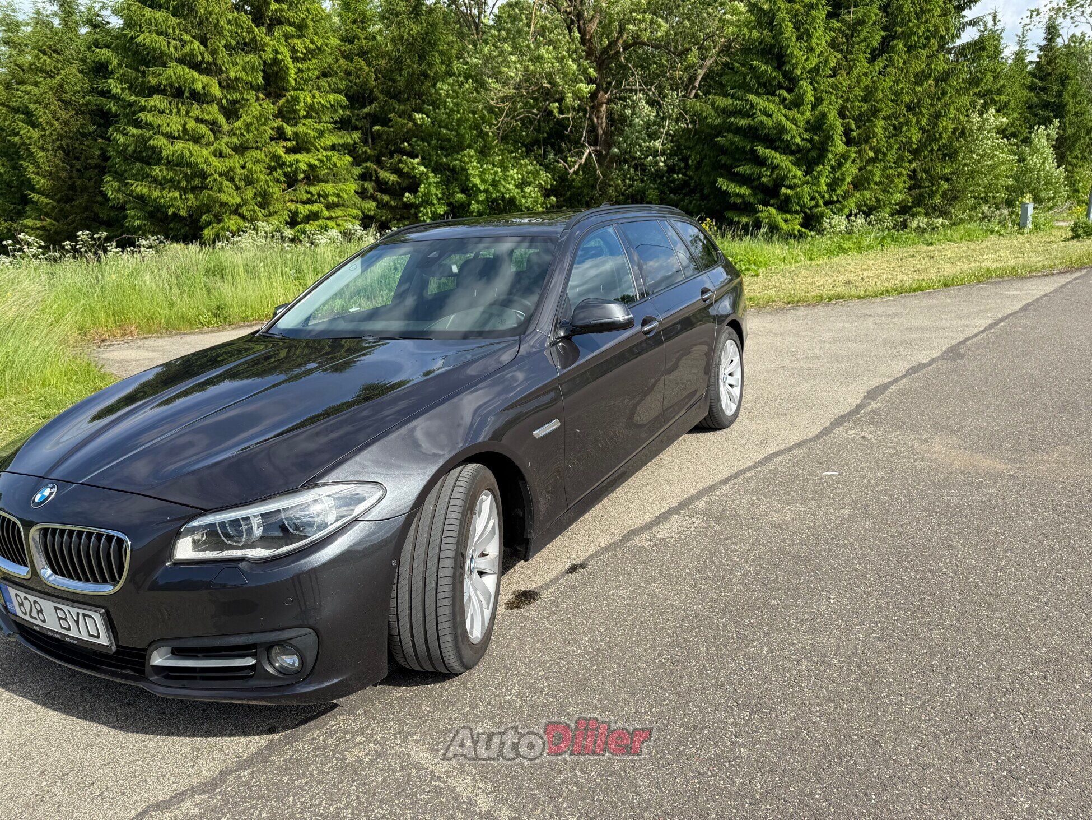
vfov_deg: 56.8
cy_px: 410
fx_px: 757
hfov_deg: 71.6
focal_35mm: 24
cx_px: 546
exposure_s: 1/3021
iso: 80
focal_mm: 6.76
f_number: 1.78
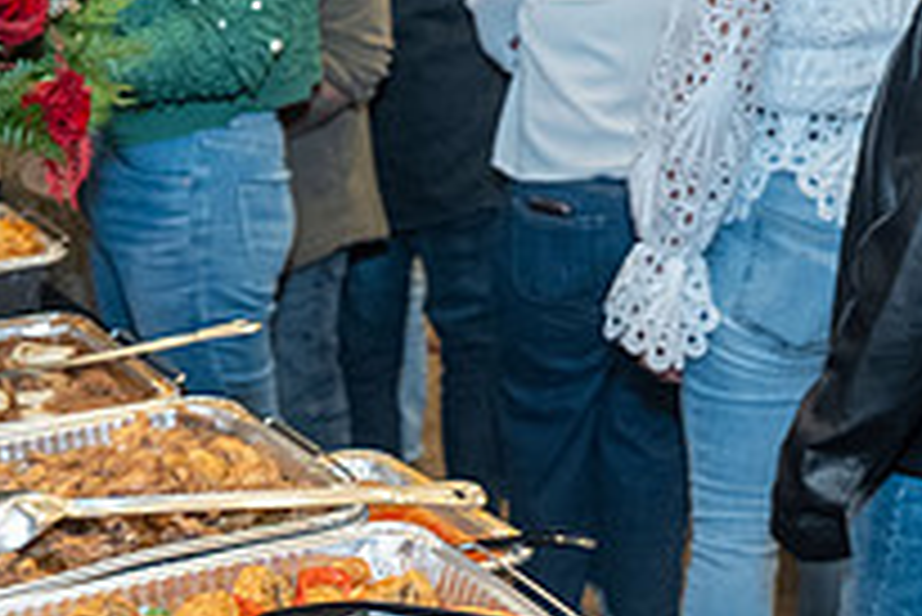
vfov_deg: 18.4
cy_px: 848
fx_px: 1743
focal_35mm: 68
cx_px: 270
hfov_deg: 29.3
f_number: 3.5
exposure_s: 1/100
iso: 1600
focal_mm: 24
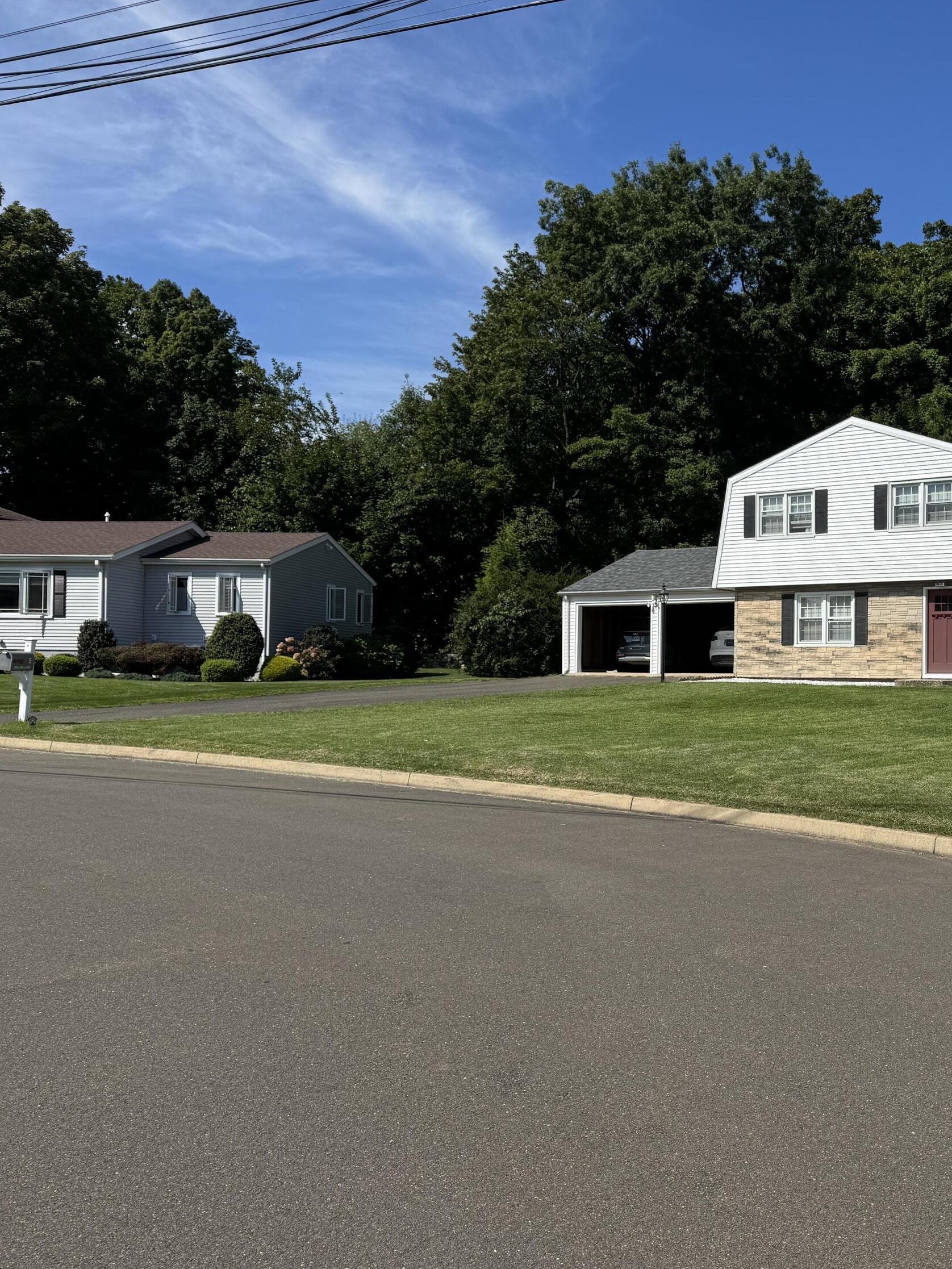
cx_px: 827
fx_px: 1210
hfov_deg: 40.3
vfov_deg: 55.3
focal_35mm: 33
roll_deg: +0.0
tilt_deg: +2.1
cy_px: 636
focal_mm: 6.76
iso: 80
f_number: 1.78
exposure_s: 1/5348
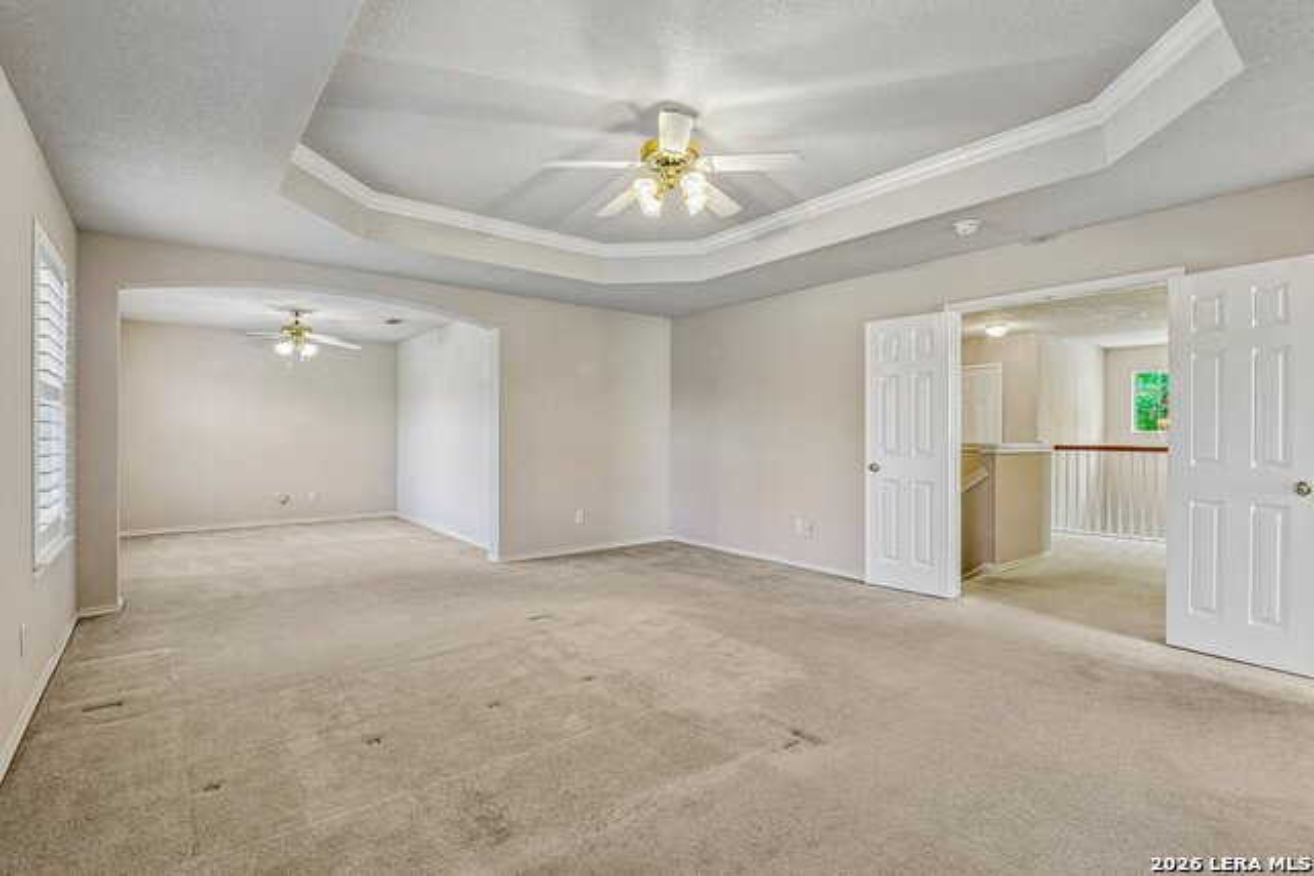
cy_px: 438
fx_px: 584
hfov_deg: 96.7
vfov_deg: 73.8
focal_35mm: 16
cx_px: 657
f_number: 8
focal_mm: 16
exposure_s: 1/15
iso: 1400
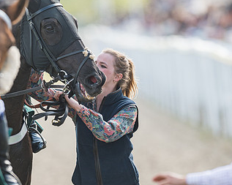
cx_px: 66
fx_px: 5502
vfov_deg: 1.9
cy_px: 61
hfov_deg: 2.4
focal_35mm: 802
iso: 160
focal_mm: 400
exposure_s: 1/400
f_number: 5
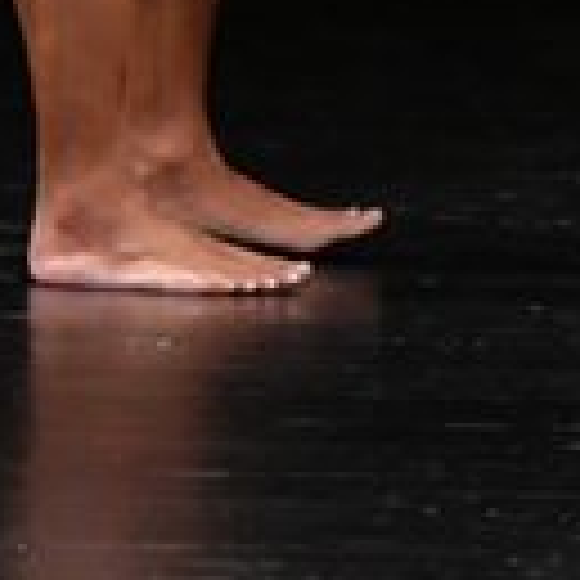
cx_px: 892
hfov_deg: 1.2
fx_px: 27506
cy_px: -454
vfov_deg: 1.2
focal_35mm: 1451
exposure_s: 1/400
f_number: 5.6
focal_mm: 190
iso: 3200
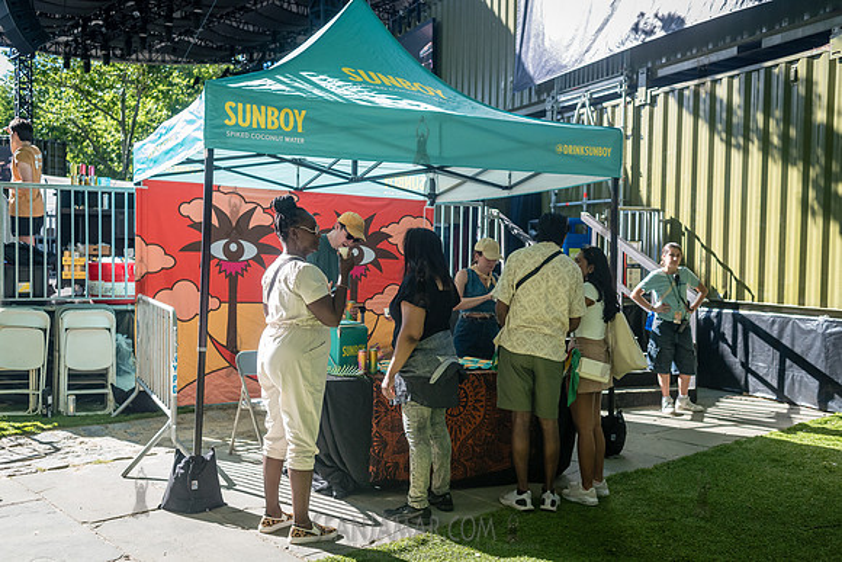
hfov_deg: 54.4
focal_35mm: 35
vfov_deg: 37.9
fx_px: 819
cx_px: 421
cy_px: 281
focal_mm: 35
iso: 1250
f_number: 3.5
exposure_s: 1/2500
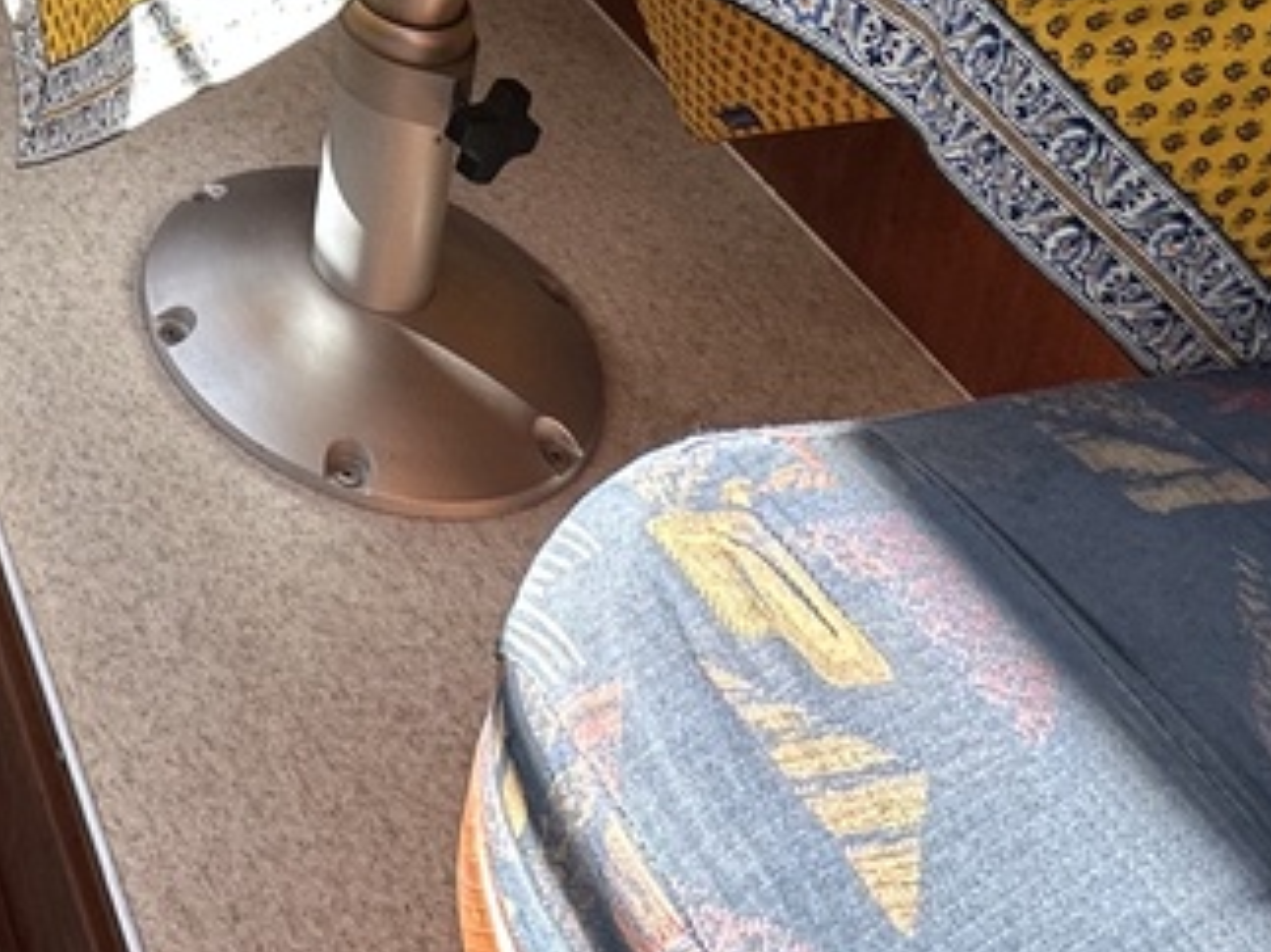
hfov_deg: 29.9
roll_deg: +1.0
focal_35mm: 52
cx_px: -354
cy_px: -629
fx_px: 1909
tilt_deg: -19.2
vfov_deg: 21.4
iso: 80
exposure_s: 1/99
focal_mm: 2.22
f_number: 2.2
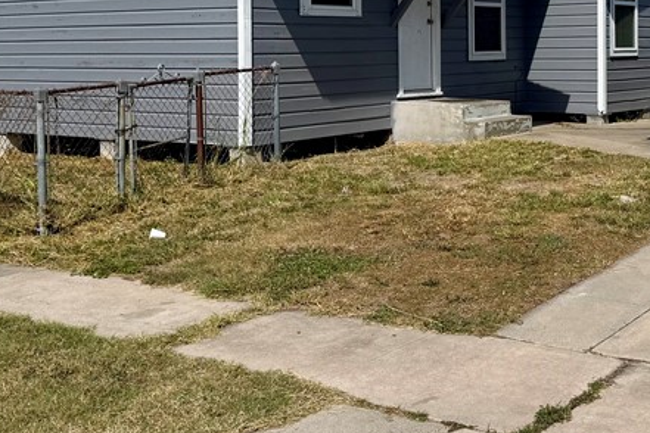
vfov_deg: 22.9
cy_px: 52
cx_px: 451
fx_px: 1047
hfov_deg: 34.1
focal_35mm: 58
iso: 80
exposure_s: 1/8130
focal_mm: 6.76
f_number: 1.78
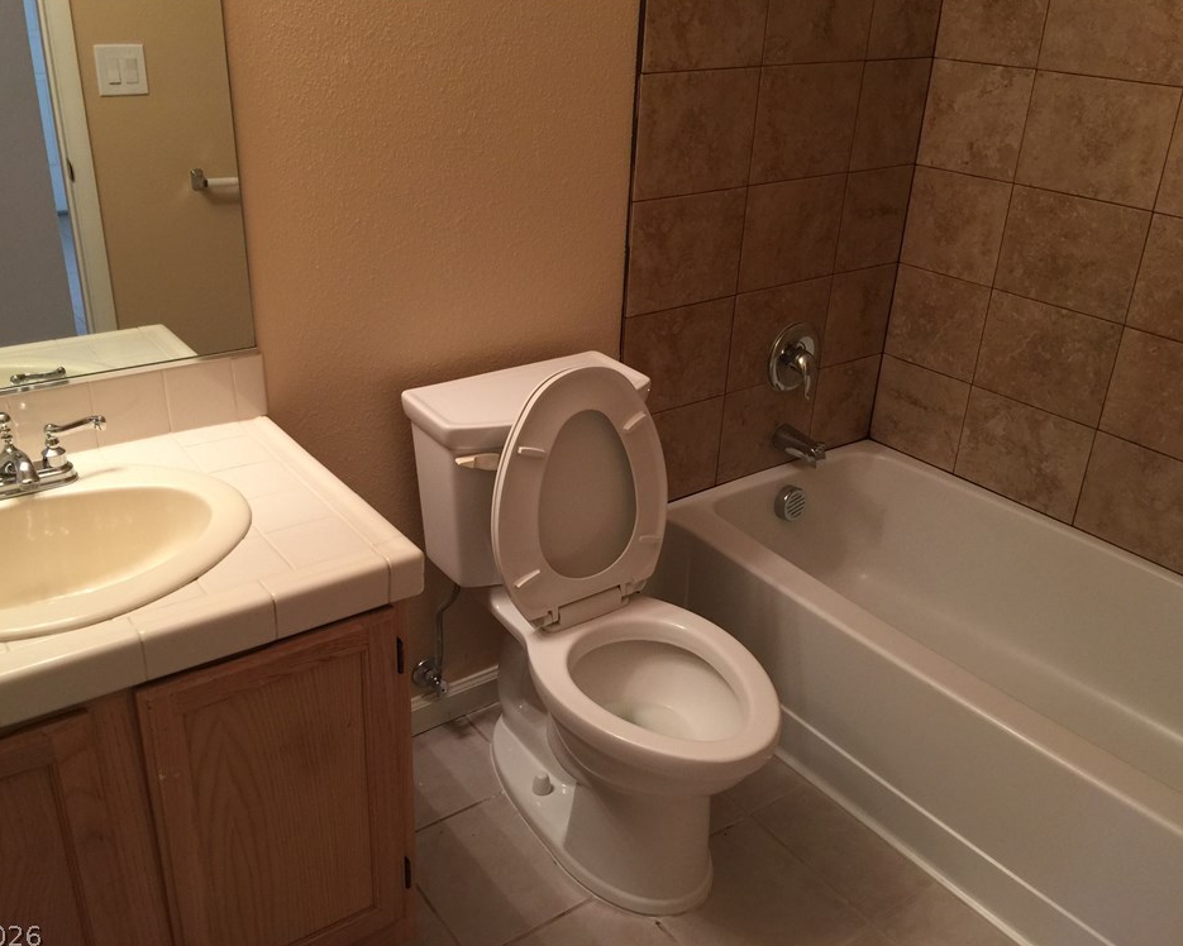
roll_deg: -2.4
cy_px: 472
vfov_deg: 47.1
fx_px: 1085
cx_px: 552
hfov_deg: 57.1
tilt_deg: -25.1
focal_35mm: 31
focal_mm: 4.15
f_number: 2.2
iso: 64
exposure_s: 1/15
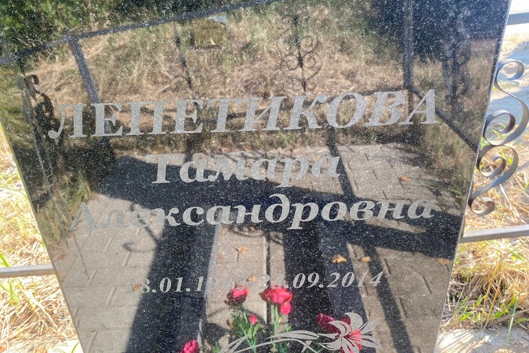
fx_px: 411
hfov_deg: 65.5
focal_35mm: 28
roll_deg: +3.1
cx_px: 263
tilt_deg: -28.9
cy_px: 186
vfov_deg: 46.4
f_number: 1.8
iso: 32
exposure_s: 1/177
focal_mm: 4.25
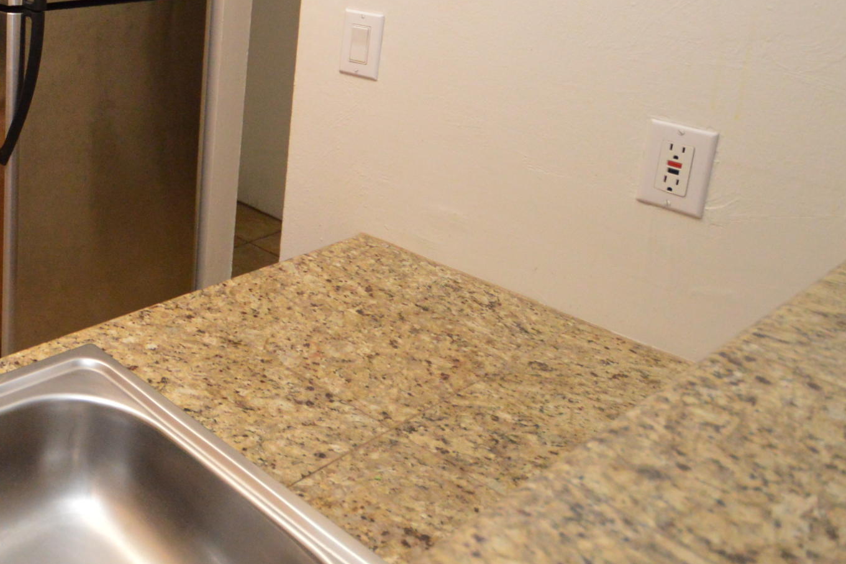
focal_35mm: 33
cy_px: 9
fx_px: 775
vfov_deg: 36.2
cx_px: -61
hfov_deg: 45.0
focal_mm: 10
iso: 2000
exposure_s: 1/60
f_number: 3.5
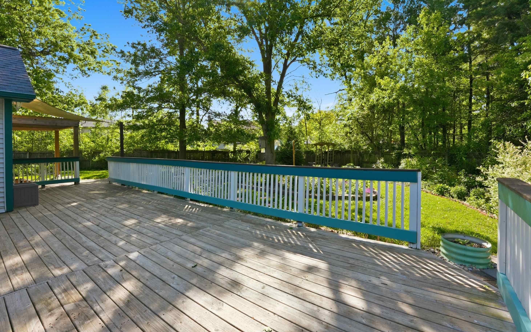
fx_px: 217
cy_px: 150
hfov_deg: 101.4
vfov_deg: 74.6
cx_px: 270
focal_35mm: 15
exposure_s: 1/400
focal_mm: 14
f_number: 9
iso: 640
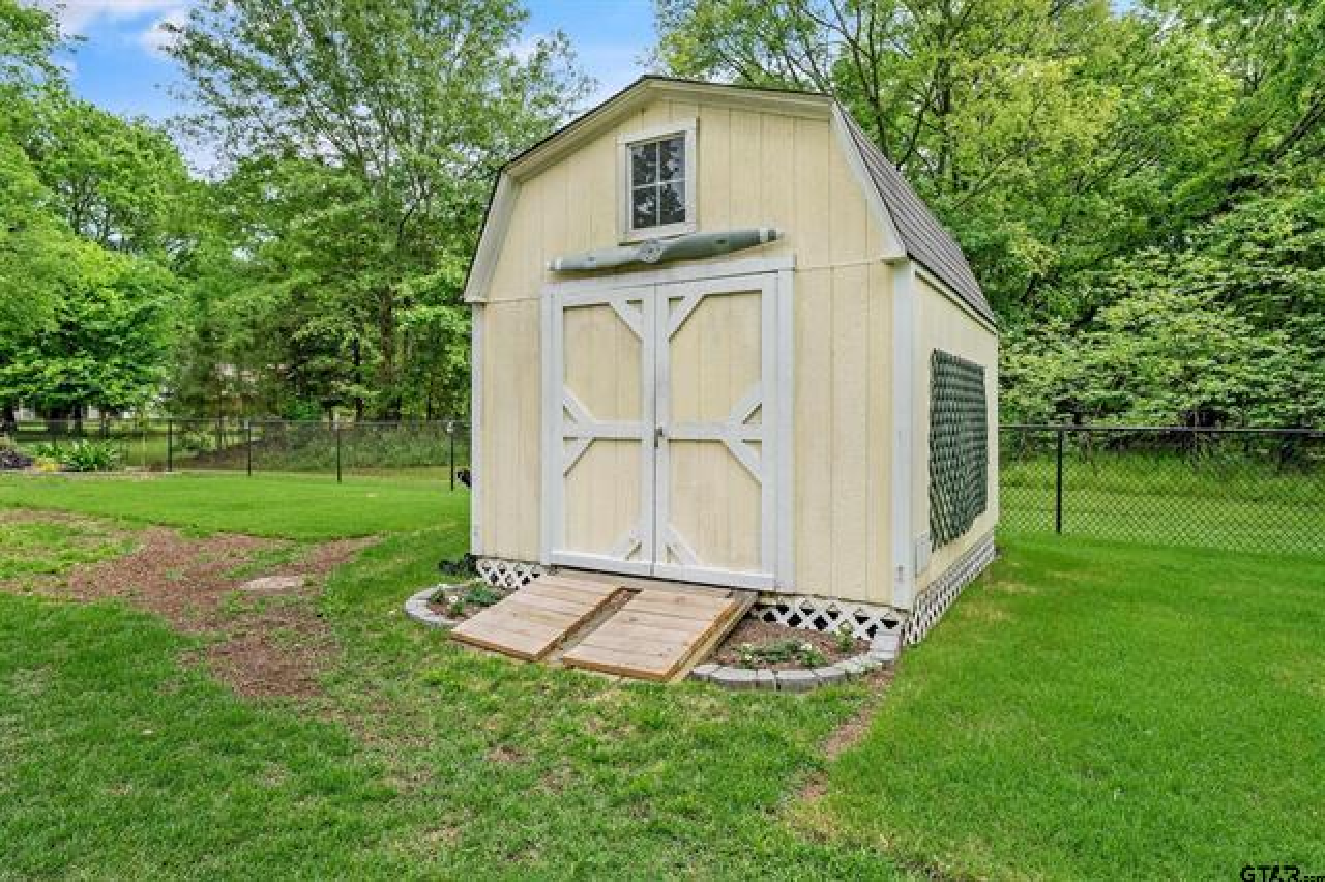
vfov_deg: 61.9
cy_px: 441
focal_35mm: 20
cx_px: 662
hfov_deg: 84.0
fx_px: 736
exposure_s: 1/500
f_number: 8
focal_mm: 20
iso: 800
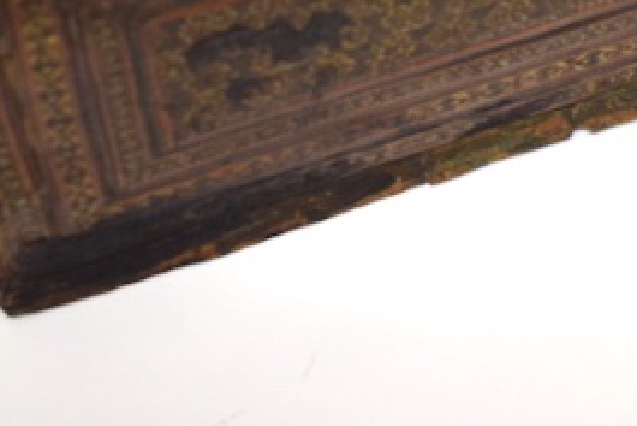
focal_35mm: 136
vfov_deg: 9.4
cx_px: 562
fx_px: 2408
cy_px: -466
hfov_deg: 14.9
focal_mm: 20
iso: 640
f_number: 4
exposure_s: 1/60
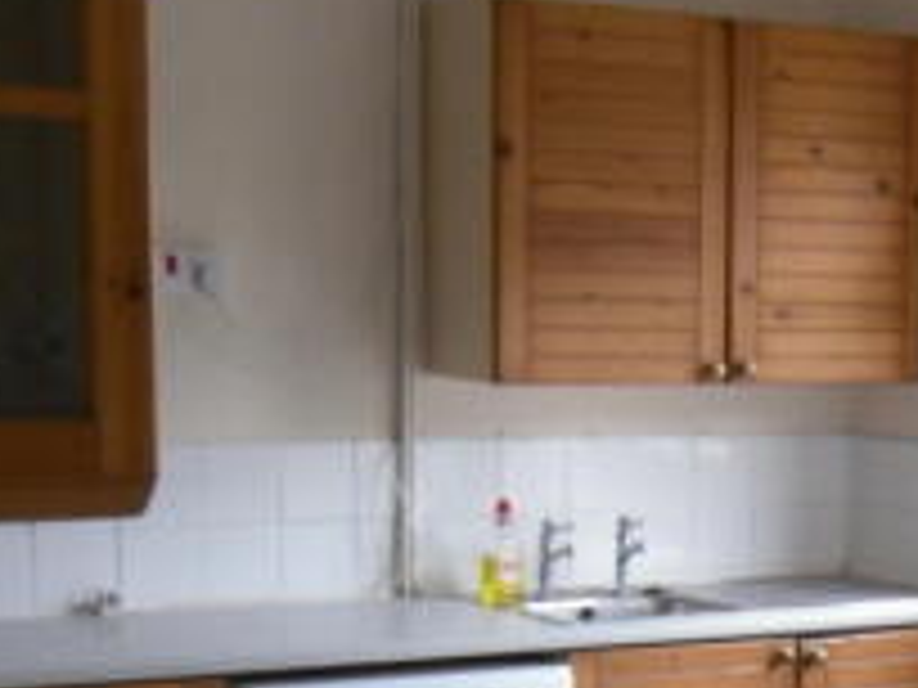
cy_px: 735
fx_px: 2652
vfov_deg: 14.5
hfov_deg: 18.3
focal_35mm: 100
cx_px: 1204
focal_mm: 6.3
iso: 200
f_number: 3.5
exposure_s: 1/45
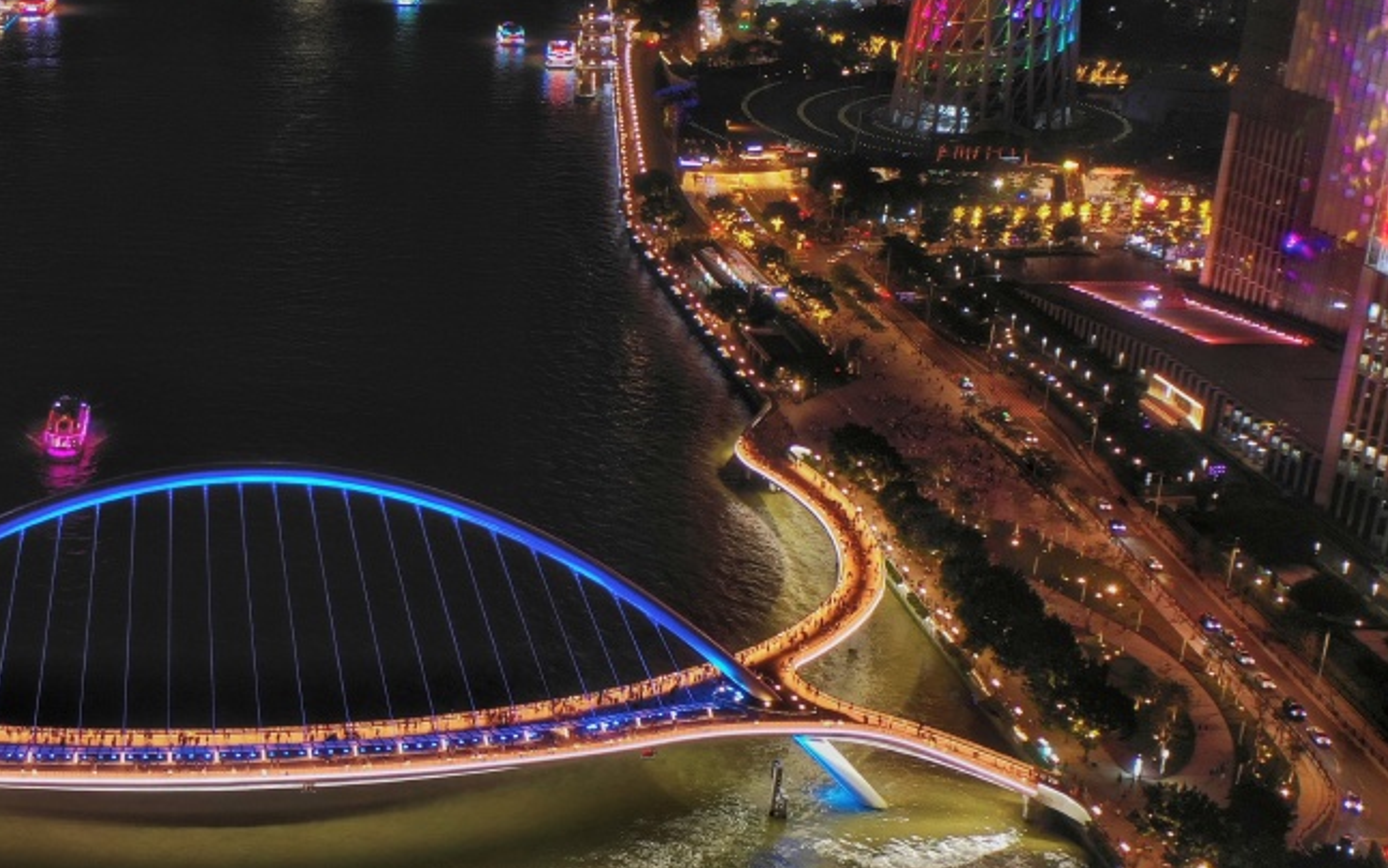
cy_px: 451
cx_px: 101
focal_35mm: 53
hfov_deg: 35.6
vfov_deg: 24.4
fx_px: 2005
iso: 400
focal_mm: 10.26
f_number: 2.8
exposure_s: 1/15
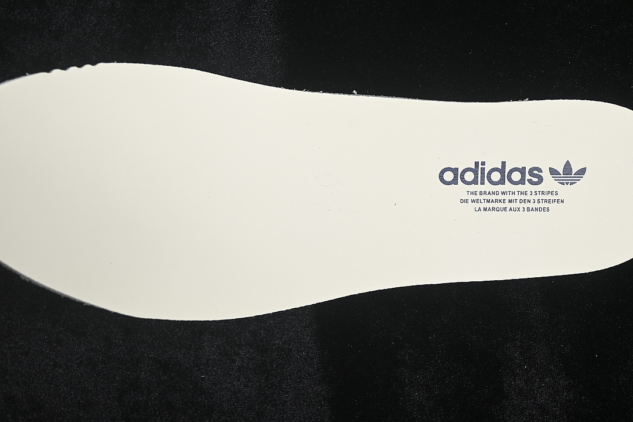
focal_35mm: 75
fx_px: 1319
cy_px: 211
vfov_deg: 18.2
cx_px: 316
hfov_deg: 27.0
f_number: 7.1
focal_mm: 50
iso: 160
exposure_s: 1/60
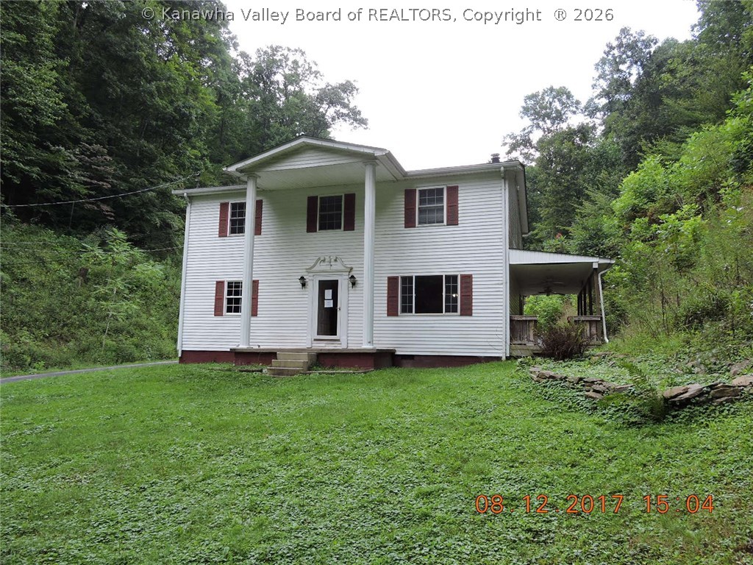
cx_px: 376
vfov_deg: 56.8
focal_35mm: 24
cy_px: 282
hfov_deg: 71.6
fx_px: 522
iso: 100
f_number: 3.3
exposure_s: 1/160
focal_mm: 4.3
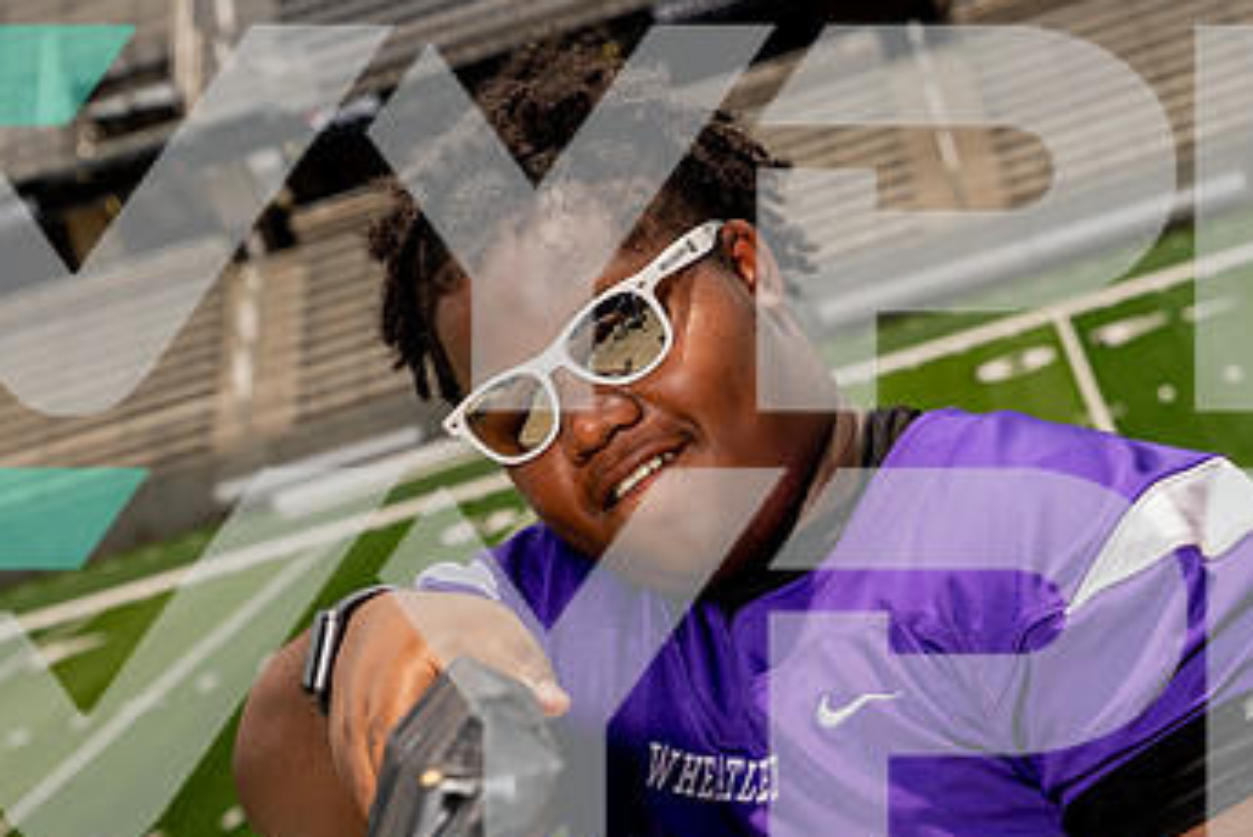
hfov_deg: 17.8
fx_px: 4004
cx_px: 698
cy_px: 663
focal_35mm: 115
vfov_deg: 11.9
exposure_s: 1/250
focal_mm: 68
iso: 100
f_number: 7.1
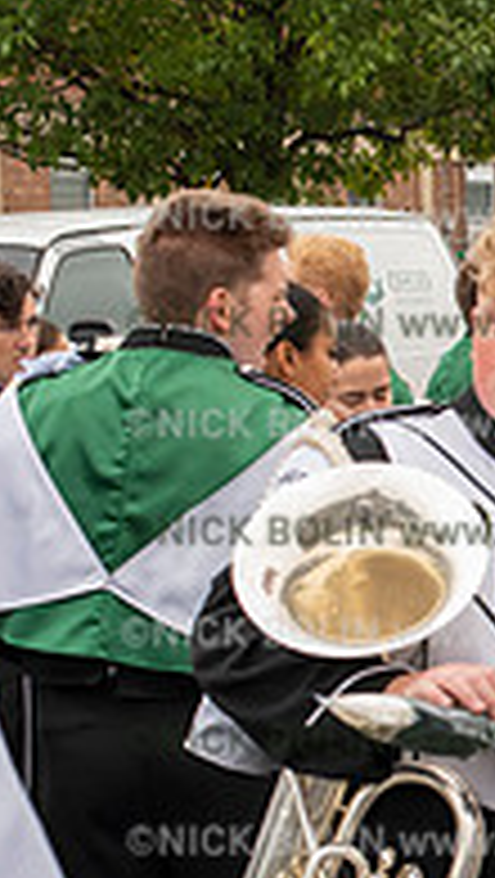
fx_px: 3632
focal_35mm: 156
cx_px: 1174
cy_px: 844
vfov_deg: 13.6
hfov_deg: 7.3
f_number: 8
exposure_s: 1/160
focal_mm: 50
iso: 1000
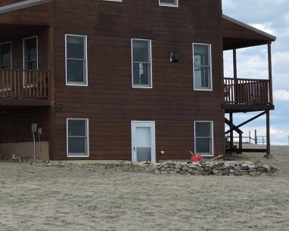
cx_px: -57
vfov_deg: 12.5
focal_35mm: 123
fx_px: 1053
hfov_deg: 15.1
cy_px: 96
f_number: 3.5
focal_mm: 8.4
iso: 100
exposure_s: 1/800
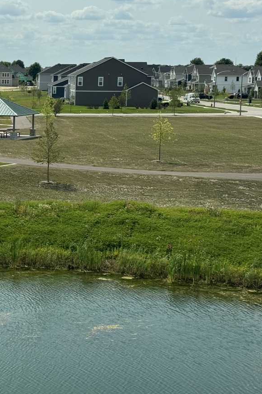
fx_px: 906
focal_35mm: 83
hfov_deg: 15.9
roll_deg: -0.5
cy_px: 182
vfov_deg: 24.5
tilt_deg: -7.2
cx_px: -44
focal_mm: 6.76
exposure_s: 1/4975
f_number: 1.78
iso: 64
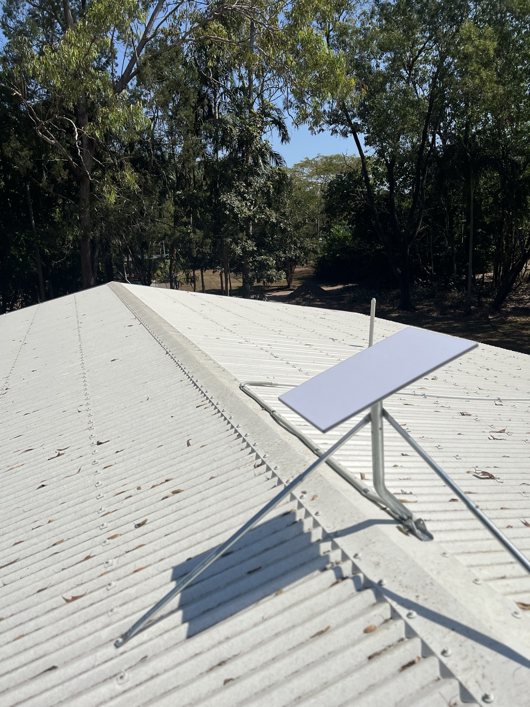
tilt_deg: -12.2
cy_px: 354
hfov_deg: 53.1
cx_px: 265
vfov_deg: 67.3
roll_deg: +2.4
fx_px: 531
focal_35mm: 26
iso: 50
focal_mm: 5.7
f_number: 1.5
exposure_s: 1/11364
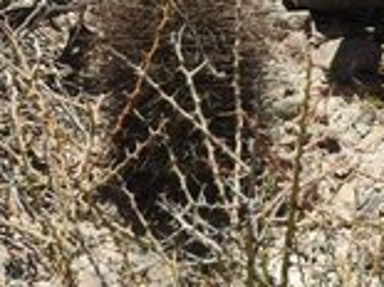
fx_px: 3857
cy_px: -89
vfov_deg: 4.3
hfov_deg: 5.7
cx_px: 307
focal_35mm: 348
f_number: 5
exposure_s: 1/500
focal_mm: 24.2
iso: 100
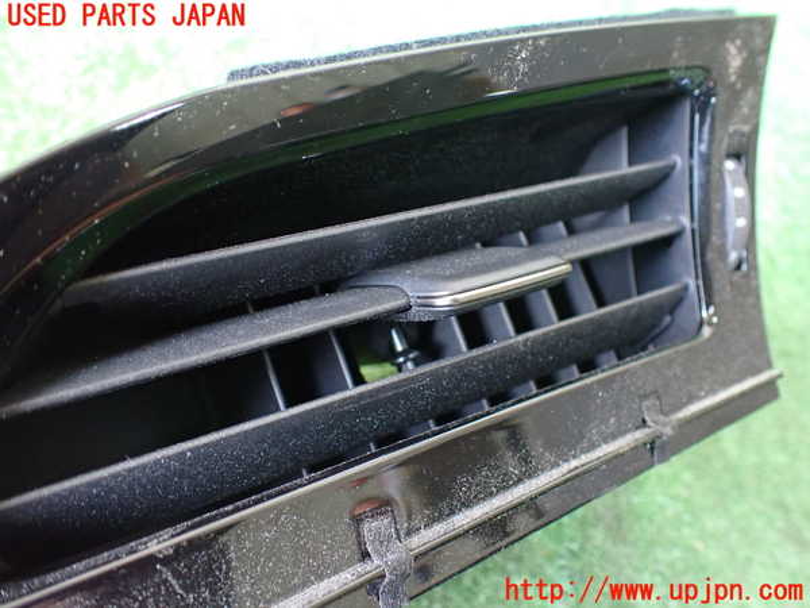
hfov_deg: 60.0
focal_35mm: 30
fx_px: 702
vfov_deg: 46.8
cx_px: 405
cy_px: 304
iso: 800
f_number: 2.3
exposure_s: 1/40
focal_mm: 5.4
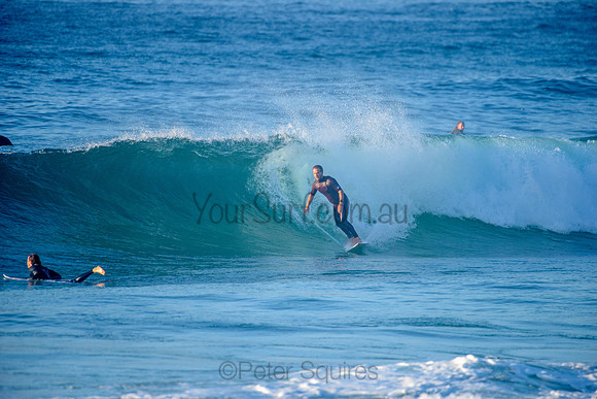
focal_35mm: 500
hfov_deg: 4.1
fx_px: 8293
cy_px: 200
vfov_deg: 2.8
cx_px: 298
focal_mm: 500
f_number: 5.6
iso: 500
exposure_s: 1/2000
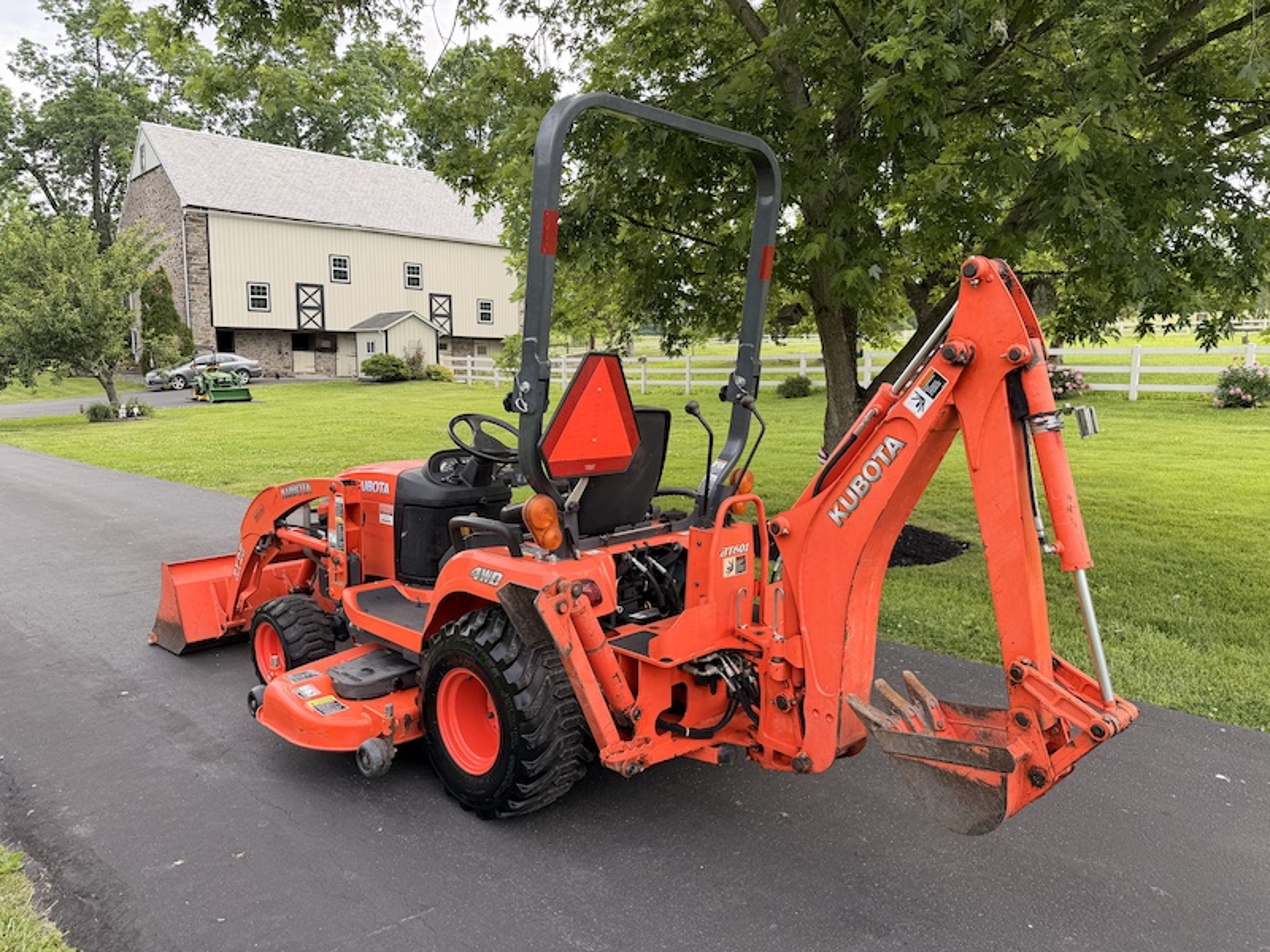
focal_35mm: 24
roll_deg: +0.0
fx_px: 881
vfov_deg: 56.8
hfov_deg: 71.6
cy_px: 476
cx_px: 635
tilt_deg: -5.6
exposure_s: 1/637
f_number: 1.78
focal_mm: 6.76
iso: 80
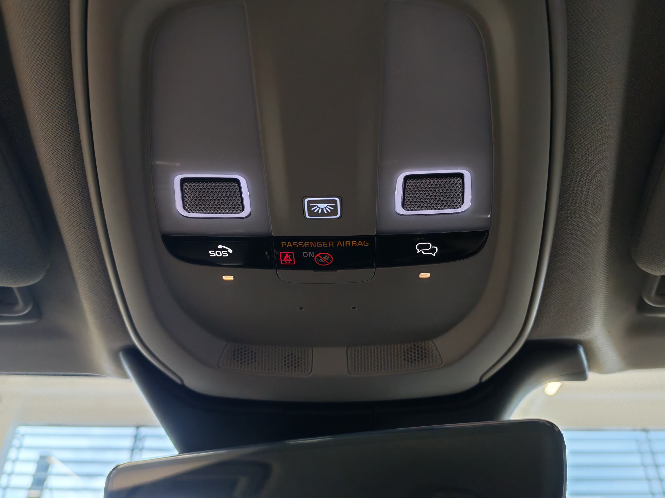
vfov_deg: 46.8
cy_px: 249
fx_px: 576
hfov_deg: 60.0
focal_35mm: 30
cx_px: 332
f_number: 1.9
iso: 729
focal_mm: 6.12
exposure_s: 1/100
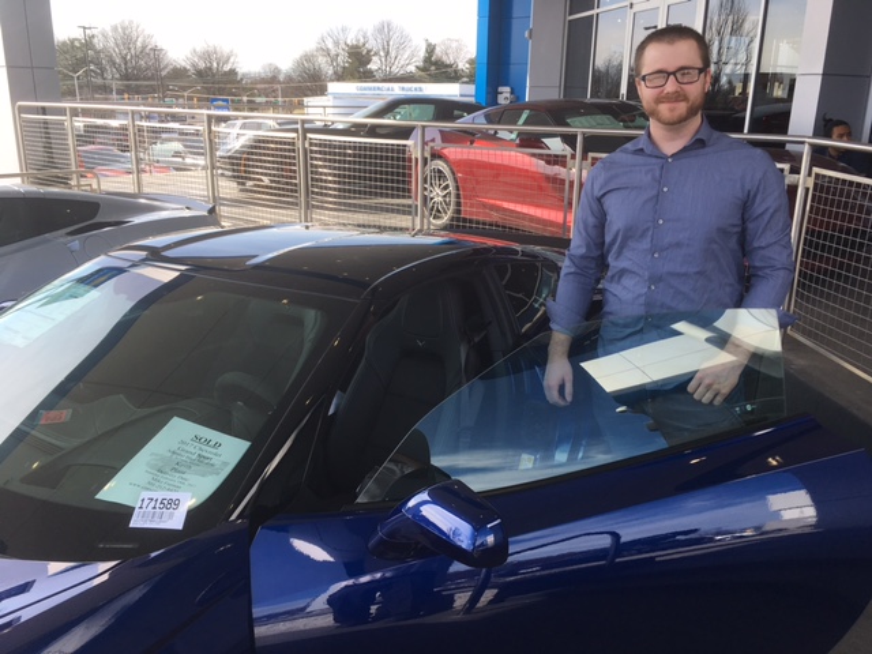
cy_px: 327
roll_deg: -0.8
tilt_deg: -13.9
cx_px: 436
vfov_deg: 48.2
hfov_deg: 61.7
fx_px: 731
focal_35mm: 29
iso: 25
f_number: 2.2
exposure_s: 1/469
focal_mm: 4.15
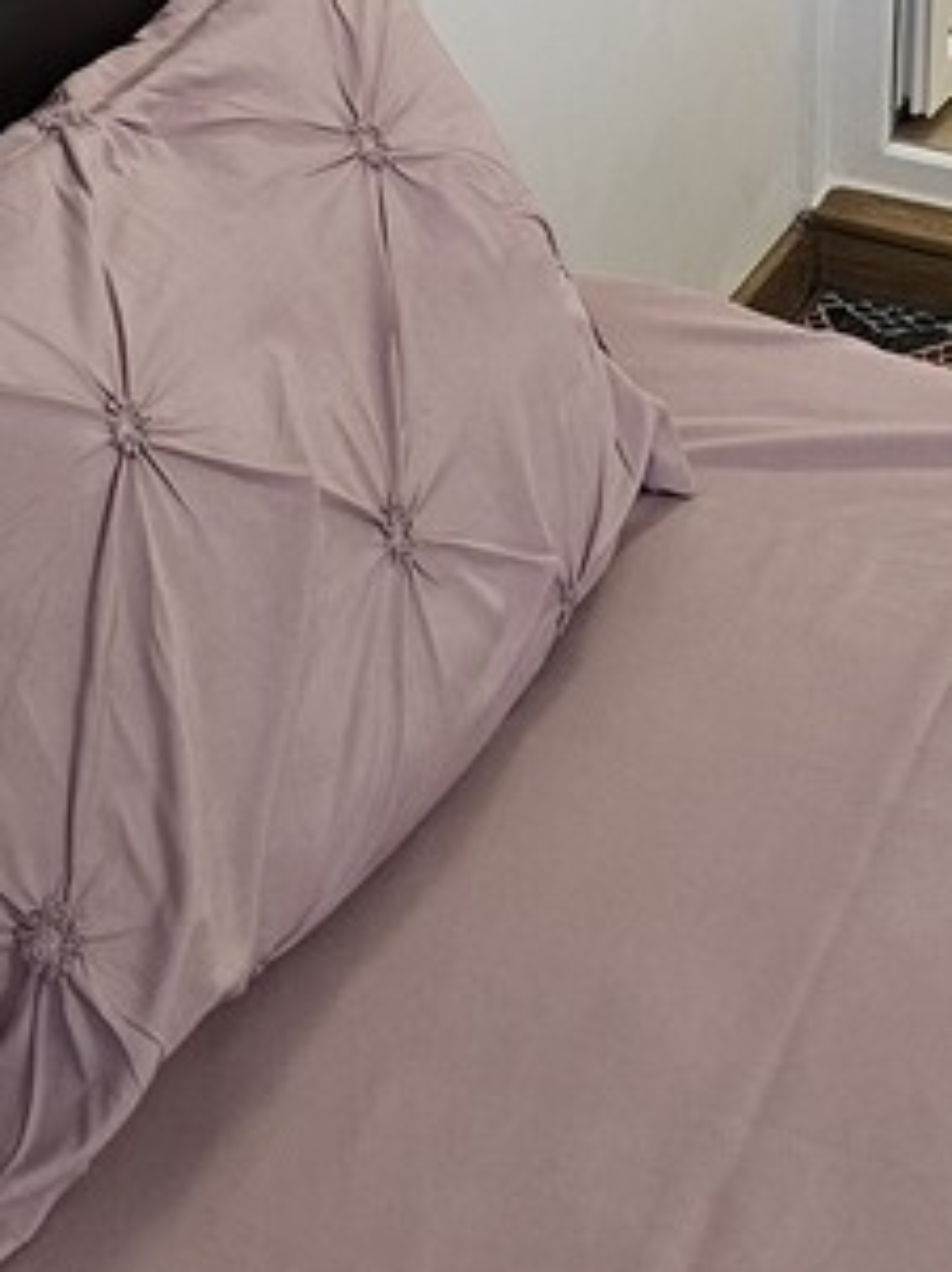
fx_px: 2864
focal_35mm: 78
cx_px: 539
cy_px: -623
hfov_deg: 18.9
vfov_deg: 21.2
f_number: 1.7
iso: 200
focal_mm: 6.3
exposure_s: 1/100
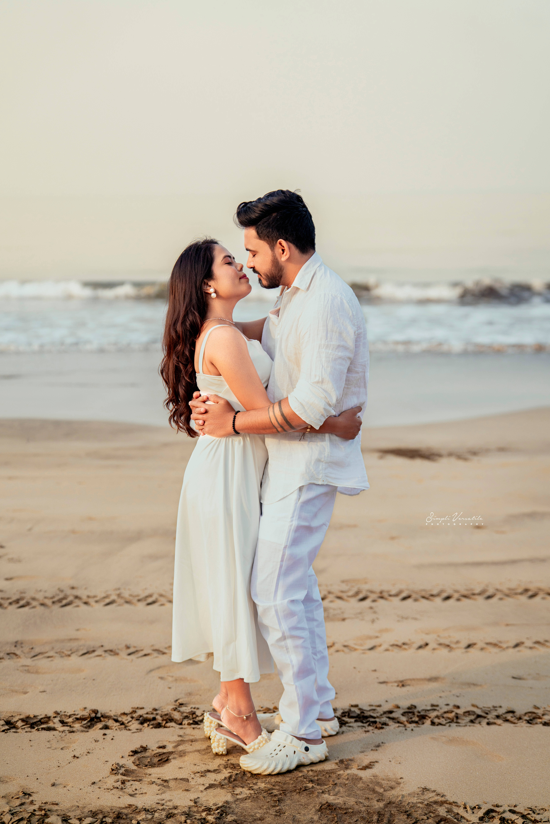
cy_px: 412
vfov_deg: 31.0
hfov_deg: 20.9
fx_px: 1489
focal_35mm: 65
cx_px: 275
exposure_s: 1/1600
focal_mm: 65
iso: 250
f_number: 2.5
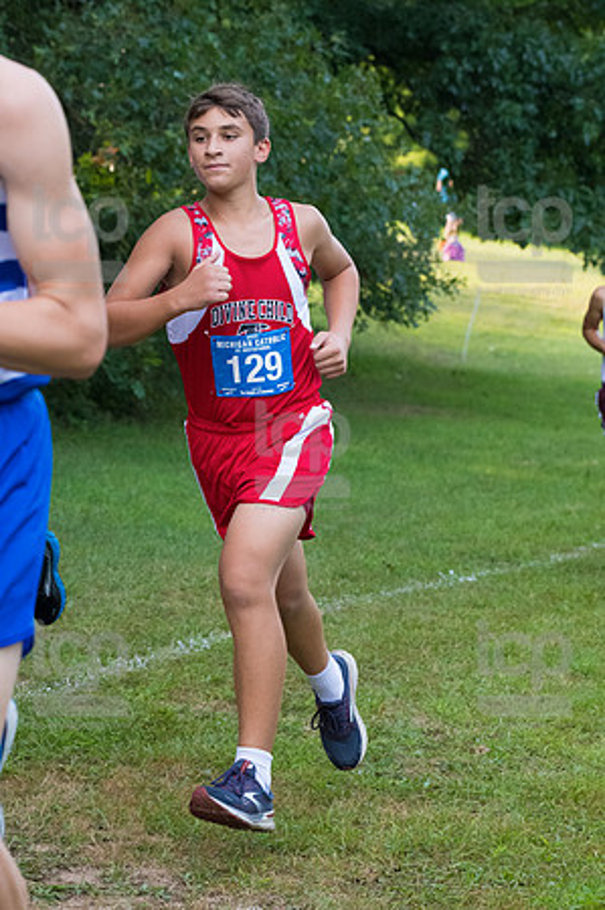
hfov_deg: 11.1
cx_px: 302
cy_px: 455
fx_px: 3108
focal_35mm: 123
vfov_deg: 16.7
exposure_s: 1/1600
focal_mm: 82
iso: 3200
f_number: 5
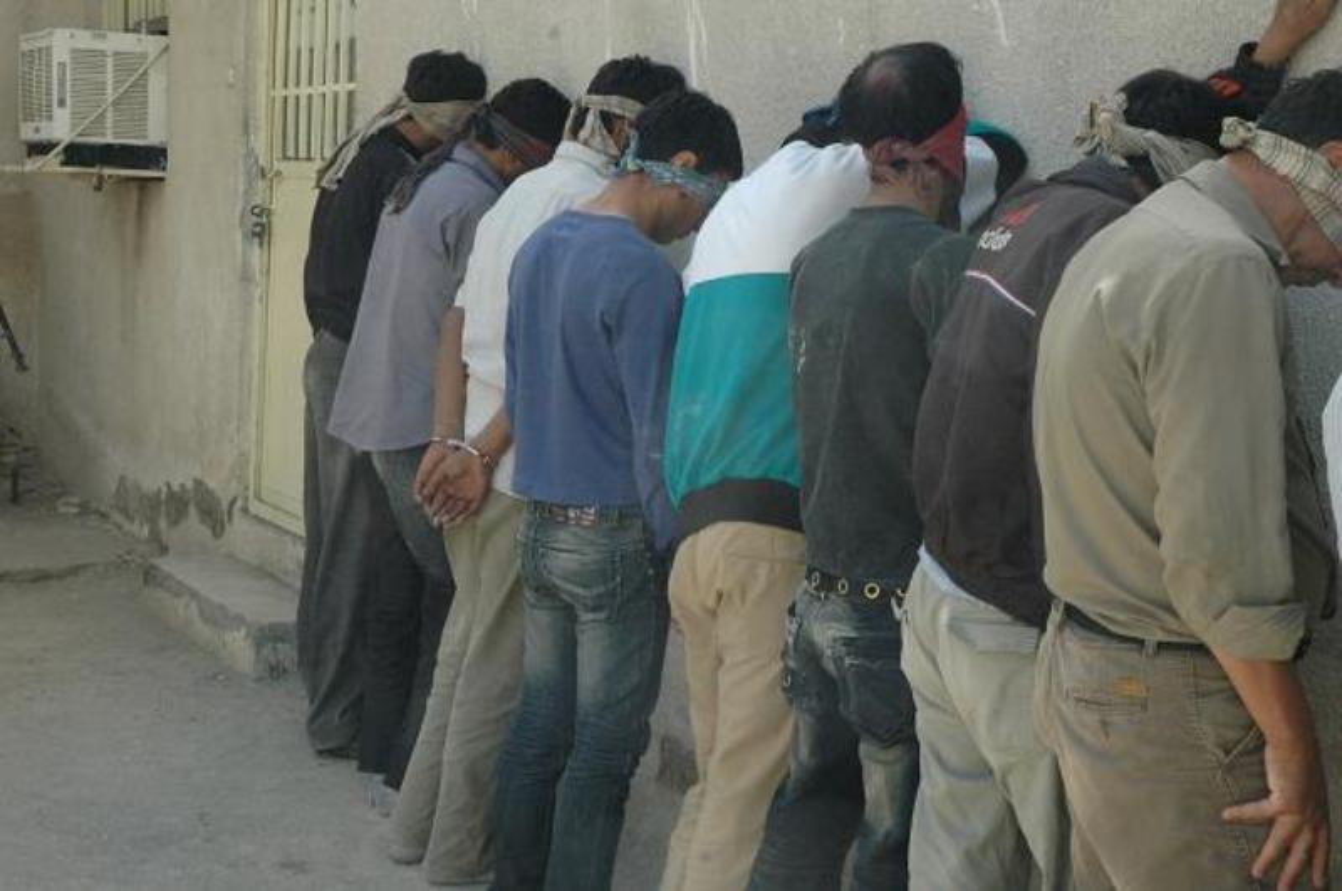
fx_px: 2457
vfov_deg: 20.6
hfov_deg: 30.6
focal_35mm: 66
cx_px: 671
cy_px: 446
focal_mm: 44
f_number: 10
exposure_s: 1/400
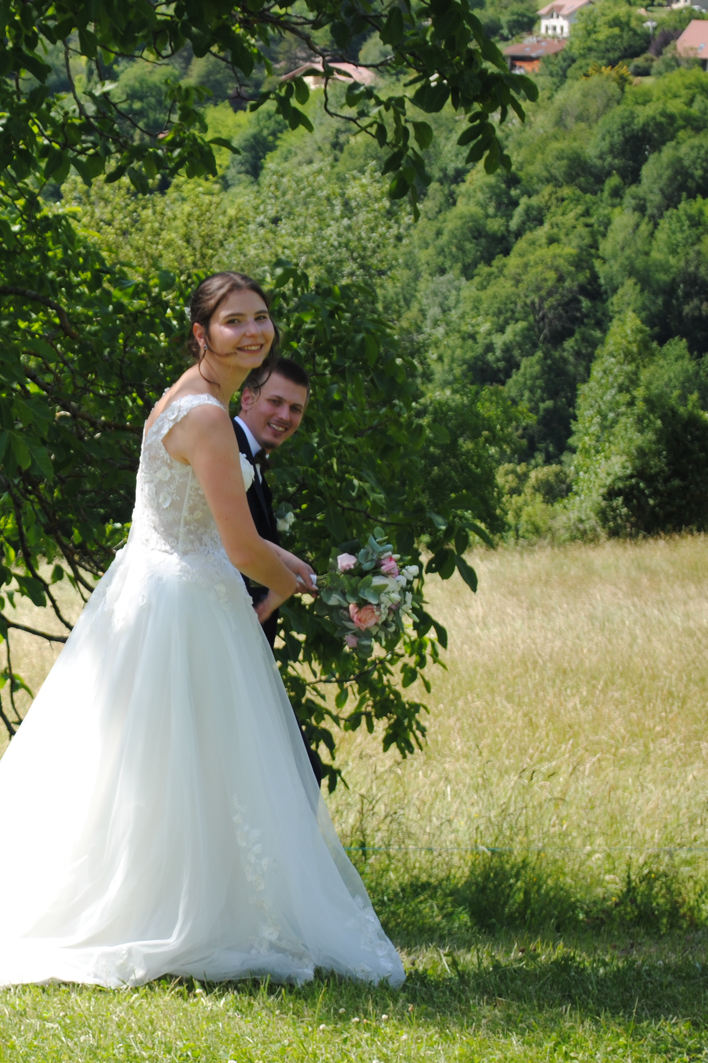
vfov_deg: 18.9
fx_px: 3186
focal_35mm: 108
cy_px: 532
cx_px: -47
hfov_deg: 12.5
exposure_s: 1/200
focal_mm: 48
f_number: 7.1
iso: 100
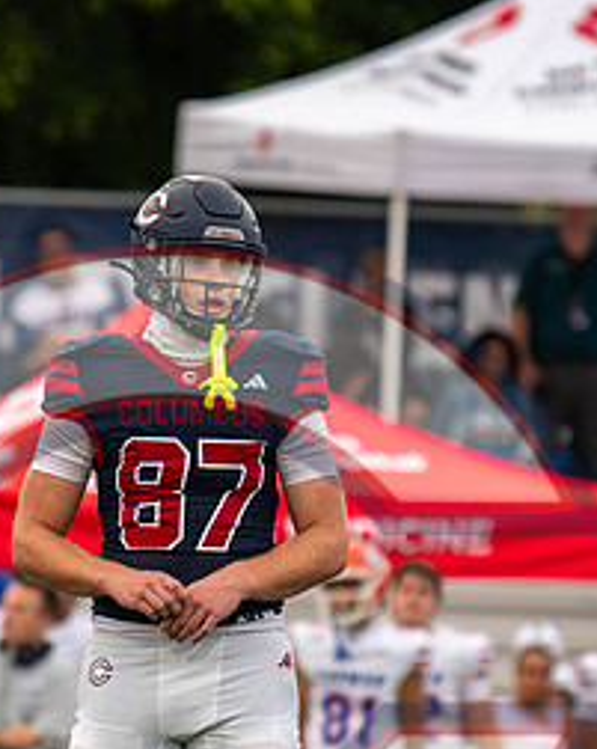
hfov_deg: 2.1
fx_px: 16086
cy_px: 394
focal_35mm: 727
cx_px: 252
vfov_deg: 2.7
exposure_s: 1/1000
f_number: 2.8
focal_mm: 165
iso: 220
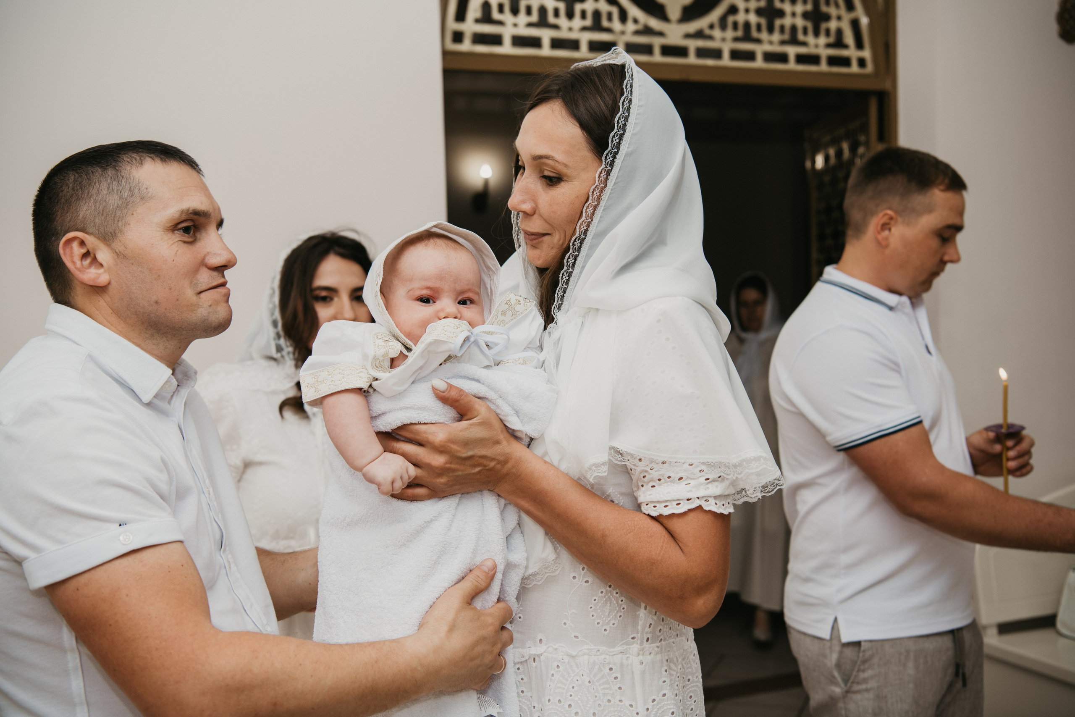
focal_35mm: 42
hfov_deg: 46.4
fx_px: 1254
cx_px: 538
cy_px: 358
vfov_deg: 31.9
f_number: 4
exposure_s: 1/160
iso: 160
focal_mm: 42
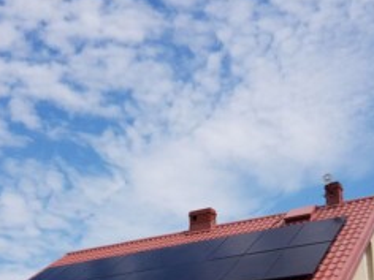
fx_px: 594
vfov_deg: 25.7
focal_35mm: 55
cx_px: 204
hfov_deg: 34.9
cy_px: 252
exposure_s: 1/2656
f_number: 1.7
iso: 40
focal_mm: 4.3
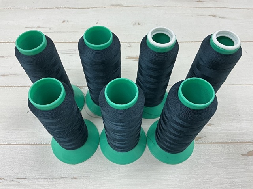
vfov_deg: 48.2
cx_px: 126
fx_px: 212
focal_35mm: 29
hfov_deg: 61.7
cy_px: 94
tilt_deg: -58.7
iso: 50
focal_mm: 3
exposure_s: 1/60
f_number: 1.8
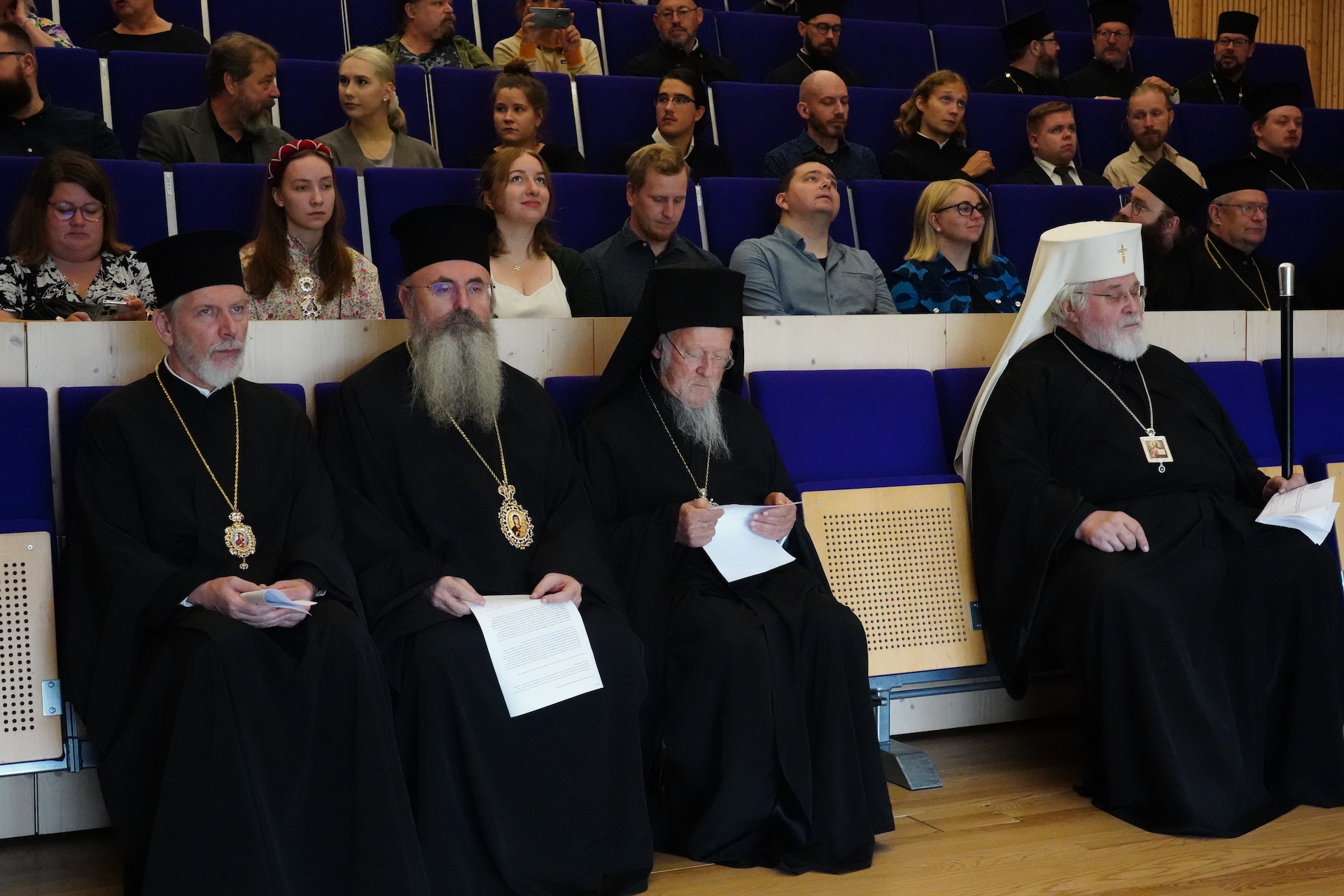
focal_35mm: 48
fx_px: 1792
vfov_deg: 28.1
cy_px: 448
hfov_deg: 41.1
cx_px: 672
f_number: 5.6
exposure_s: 1/800
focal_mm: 48
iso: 20000
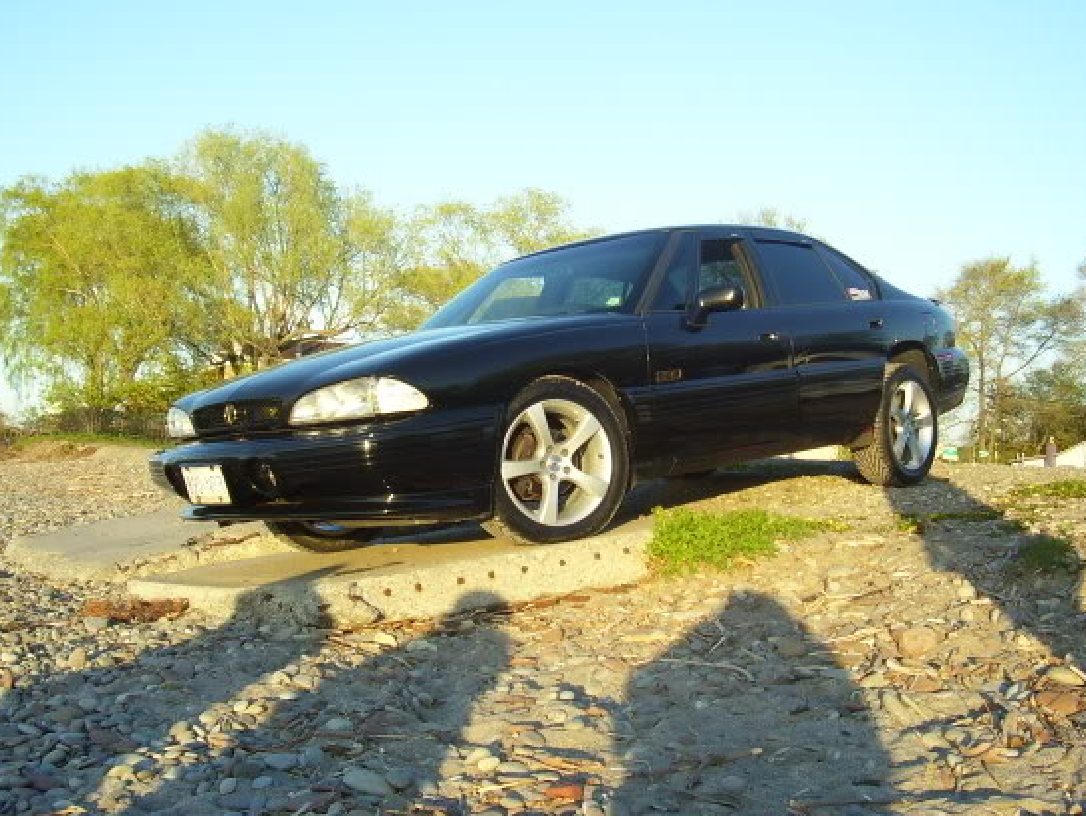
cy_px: 348
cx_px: 546
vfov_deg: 35.9
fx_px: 1256
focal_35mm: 40
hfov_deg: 46.8
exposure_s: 1/350
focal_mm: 5.6
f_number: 2.7
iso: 80
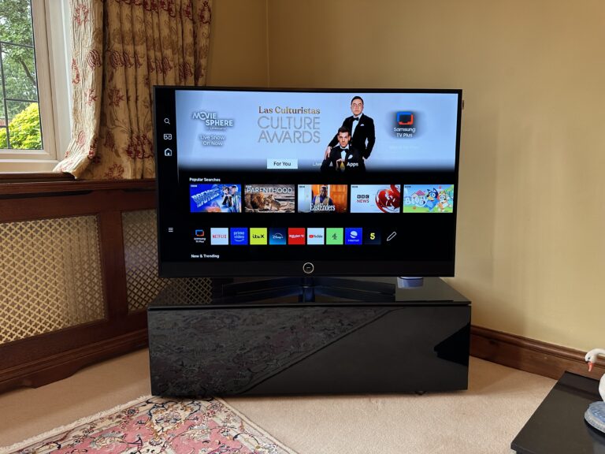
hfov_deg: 71.6
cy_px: 227
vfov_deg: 56.8
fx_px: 419
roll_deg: +0.2
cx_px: 302
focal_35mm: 24
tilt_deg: -7.6
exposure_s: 1/100
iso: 160
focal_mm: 6.86
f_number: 1.78
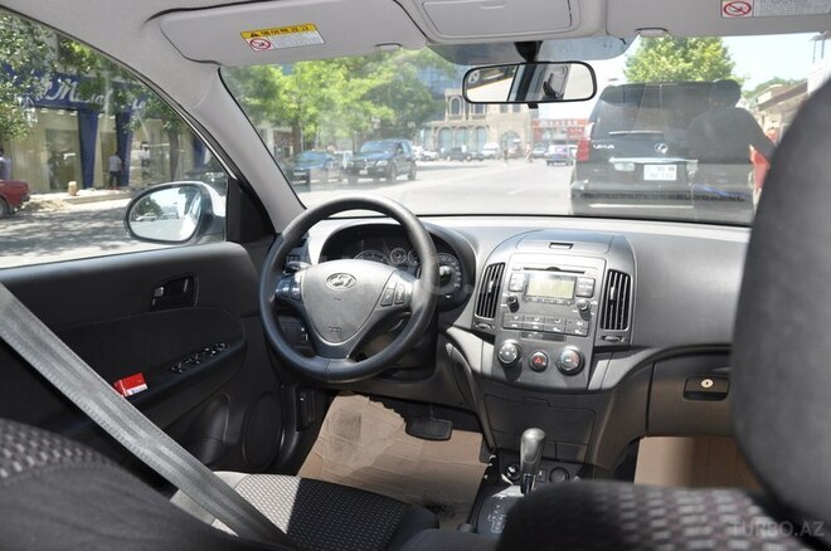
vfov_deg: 47.8
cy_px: 276
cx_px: 416
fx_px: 622
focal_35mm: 27
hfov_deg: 67.5
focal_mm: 18
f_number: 5.6
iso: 200
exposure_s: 1/200
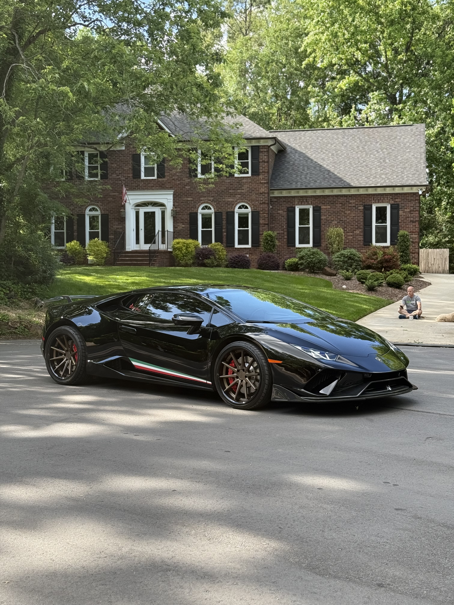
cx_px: 227
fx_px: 839
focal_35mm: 48
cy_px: 302
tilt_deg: -1.8
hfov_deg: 30.3
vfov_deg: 39.7
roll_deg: +0.4
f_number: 1.78
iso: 100
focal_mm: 6.76
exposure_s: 1/939
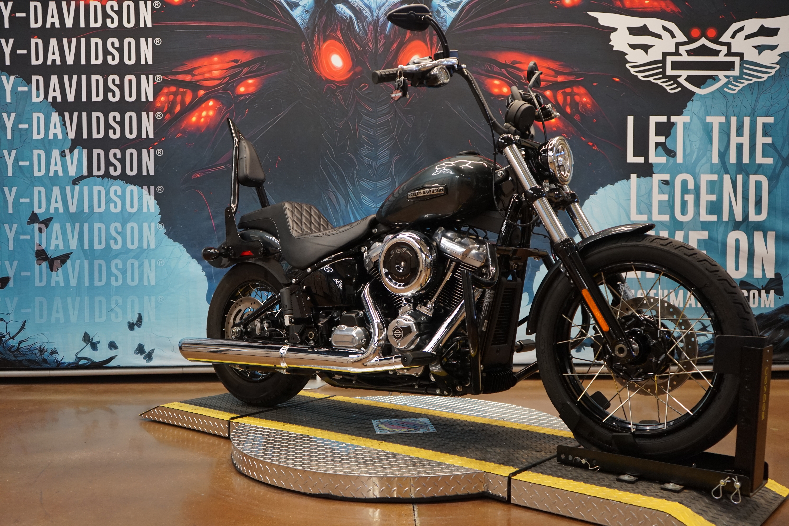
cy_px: 263
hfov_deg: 57.2
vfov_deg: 40.0
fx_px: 723
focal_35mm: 33
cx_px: 394
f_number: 4
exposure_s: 1/160
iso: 1250
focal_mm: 33
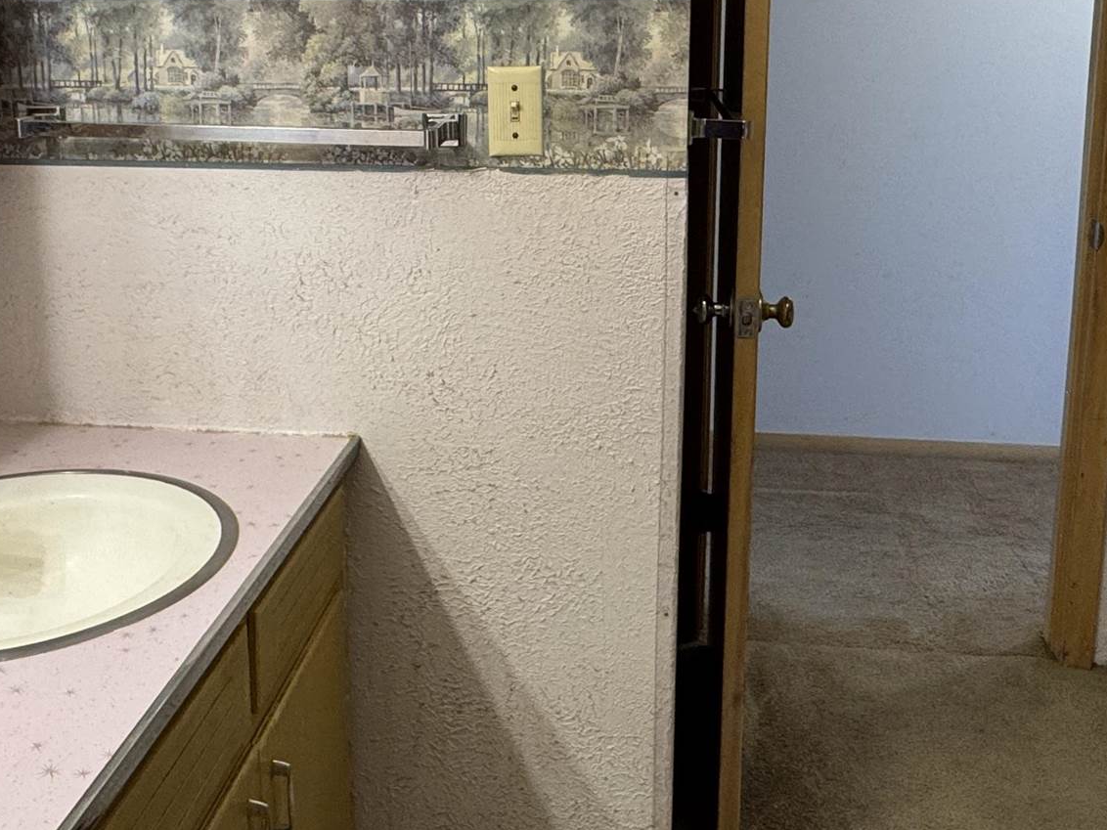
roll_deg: +0.9
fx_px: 1215
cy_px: 239
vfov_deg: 37.1
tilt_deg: -10.9
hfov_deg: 48.9
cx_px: 488
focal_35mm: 38
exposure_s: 1/60
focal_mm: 2.22
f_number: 2.2
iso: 160
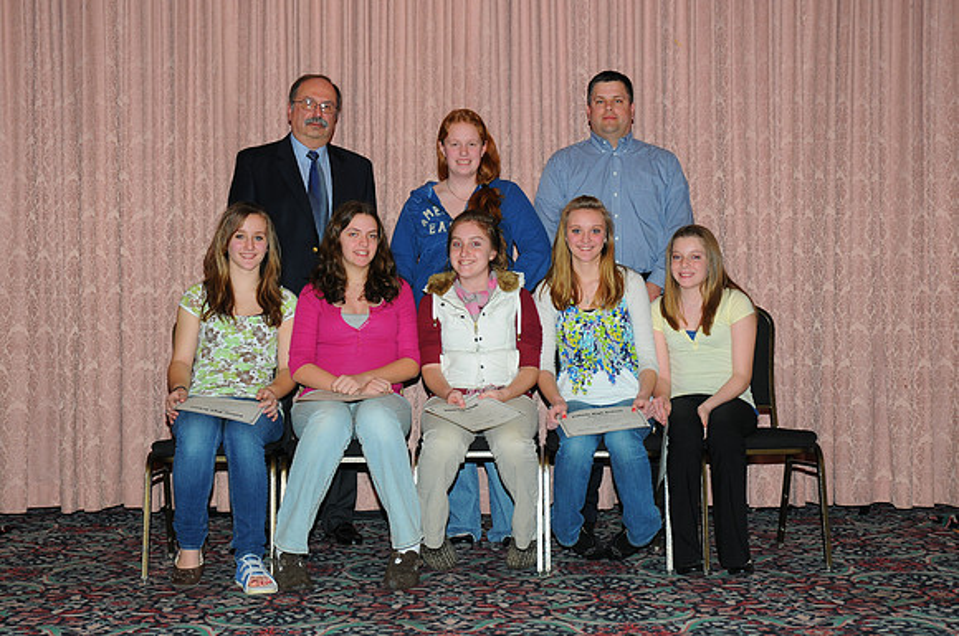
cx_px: 480
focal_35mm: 57
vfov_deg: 23.7
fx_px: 1516
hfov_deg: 35.1
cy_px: 318
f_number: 6.3
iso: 200
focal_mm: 38
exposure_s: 1/60
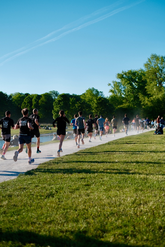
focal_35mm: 53
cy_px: 124
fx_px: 364
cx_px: 82
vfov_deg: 37.5
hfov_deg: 25.5
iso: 160
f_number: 2
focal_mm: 35
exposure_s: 1/4000
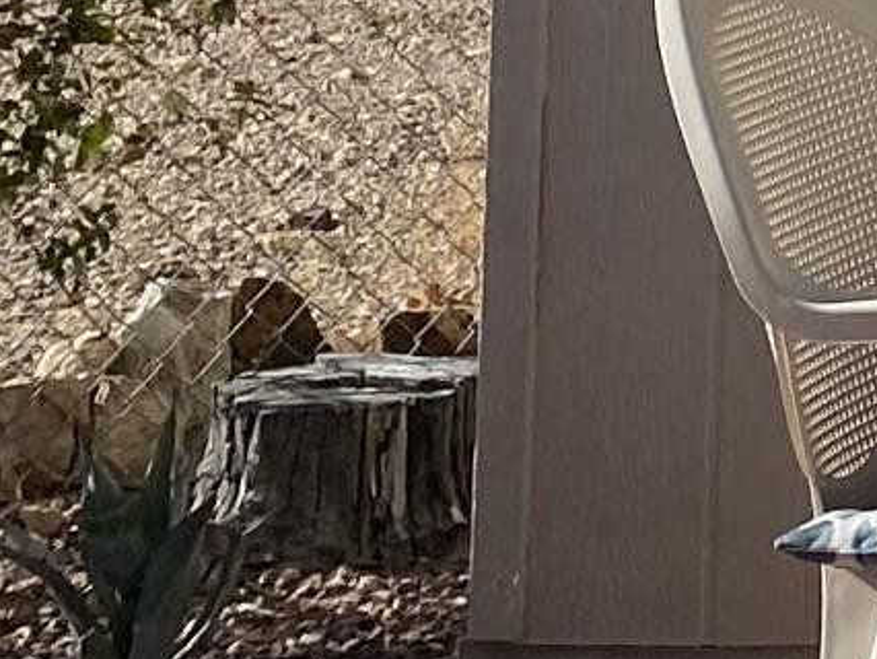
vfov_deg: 7.3
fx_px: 4639
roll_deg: +0.2
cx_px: 2557
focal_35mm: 183
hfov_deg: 9.0
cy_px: -1182
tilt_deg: +2.7
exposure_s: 1/3040
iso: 32
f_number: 1.8
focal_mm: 4.25
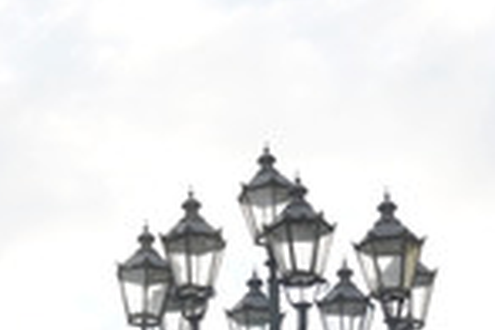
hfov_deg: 19.4
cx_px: 76
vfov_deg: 12.5
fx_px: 1430
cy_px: 495
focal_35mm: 104
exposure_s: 1/800
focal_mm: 34
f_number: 5.6
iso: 640
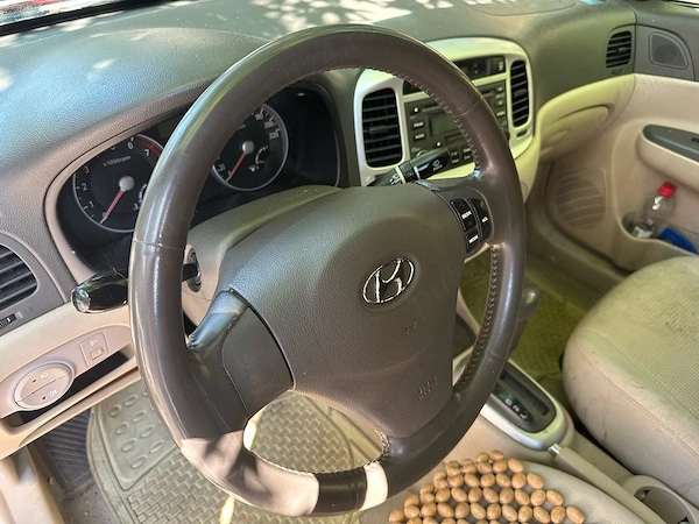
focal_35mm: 24
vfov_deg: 56.8
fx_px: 485
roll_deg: -2.3
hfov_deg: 71.6
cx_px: 350
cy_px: 262
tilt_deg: -40.1
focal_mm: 6.86
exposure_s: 1/121
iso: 200
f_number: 1.78
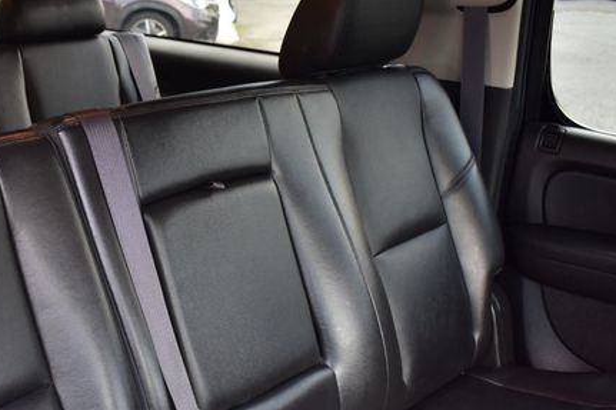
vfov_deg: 27.5
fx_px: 838
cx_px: 163
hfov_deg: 39.4
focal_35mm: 49
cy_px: 211
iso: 640
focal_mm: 22
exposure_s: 1/15
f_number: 6.3
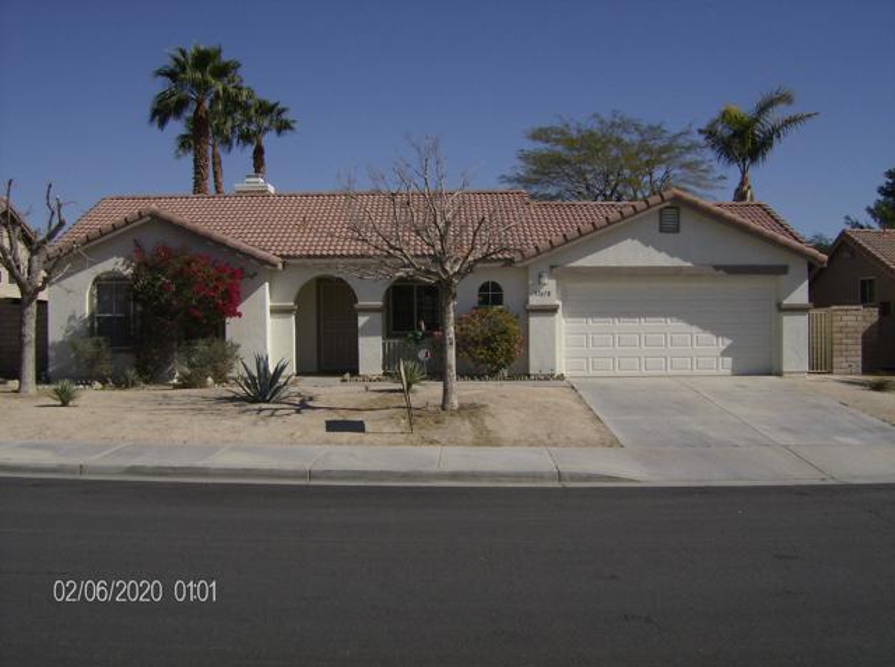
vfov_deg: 39.5
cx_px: 448
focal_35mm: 36
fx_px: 929
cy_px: 334
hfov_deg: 51.5
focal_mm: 6
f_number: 4.7
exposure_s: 1/1838
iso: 100
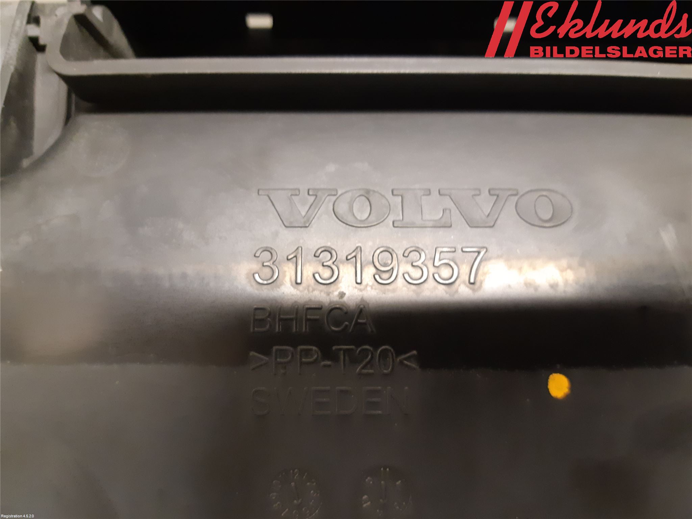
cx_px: 346
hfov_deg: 67.3
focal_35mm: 26
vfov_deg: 53.1
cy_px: 260
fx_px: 520
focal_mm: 3.93
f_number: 1.7
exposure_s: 1/25
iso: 320
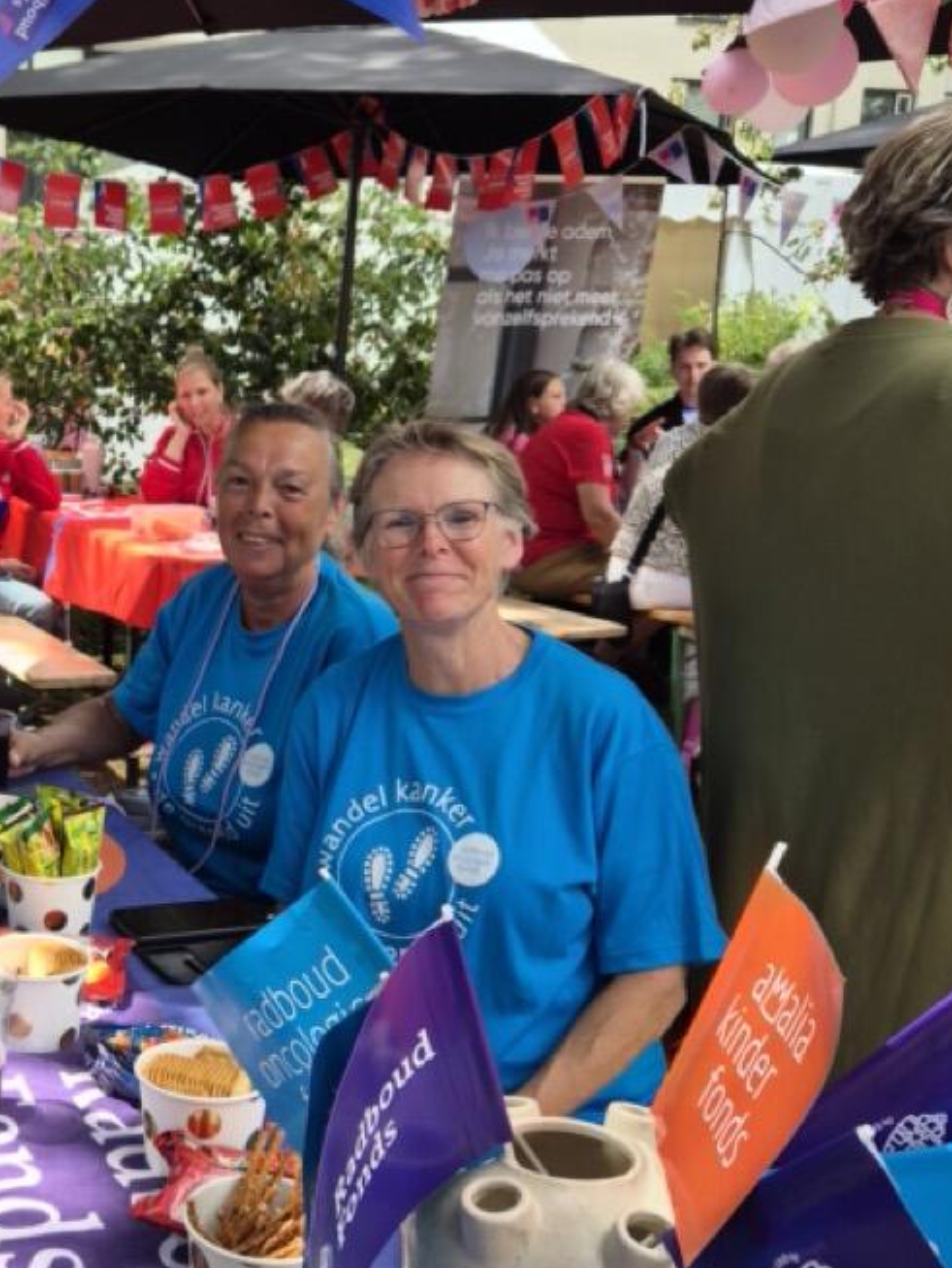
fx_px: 1649
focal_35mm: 45
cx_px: 142
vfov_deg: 42.1
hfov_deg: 31.1
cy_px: 646
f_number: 1.8
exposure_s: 1/260
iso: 25
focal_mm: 5.4
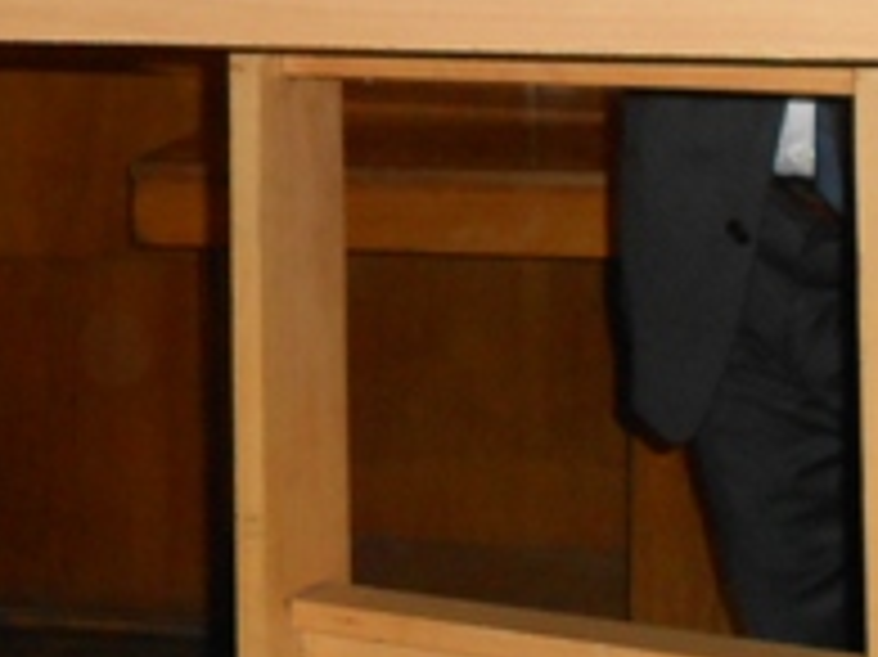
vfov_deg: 13.8
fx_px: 2662
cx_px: 167
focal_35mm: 105
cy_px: -76
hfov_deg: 18.5
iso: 250
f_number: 3.6
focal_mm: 5.8
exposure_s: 1/30
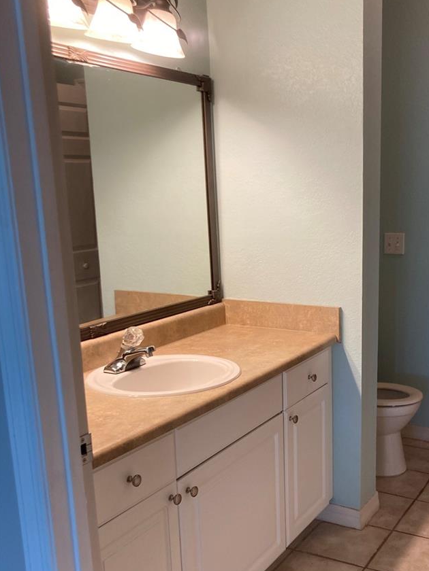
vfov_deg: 46.6
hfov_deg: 35.4
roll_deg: -0.6
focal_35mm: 40
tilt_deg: -12.0
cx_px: 303
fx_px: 661
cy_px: 334
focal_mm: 3.99
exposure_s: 1/60
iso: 80
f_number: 1.8
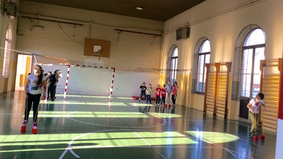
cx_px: 142
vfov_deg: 33.7
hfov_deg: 56.6
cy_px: 71
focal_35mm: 35
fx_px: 263
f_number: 2.4
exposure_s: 1/117
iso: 32
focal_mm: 3.3
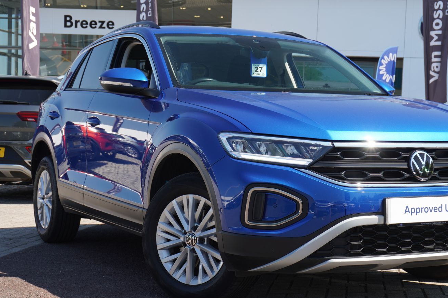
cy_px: 162
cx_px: 265
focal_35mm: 68
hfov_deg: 29.8
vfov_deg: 20.1
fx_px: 841
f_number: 6.3
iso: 100
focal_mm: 37
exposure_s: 1/80
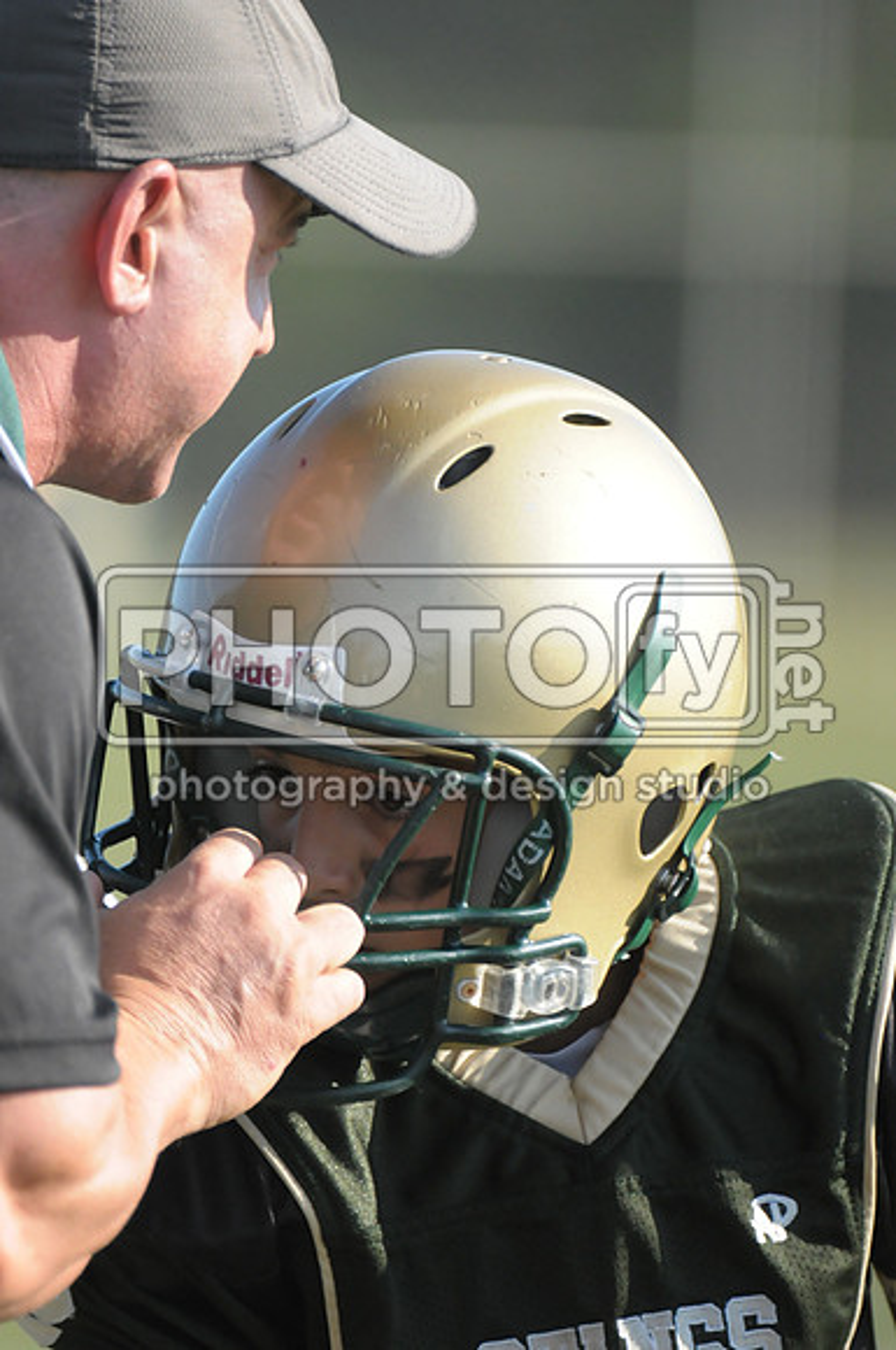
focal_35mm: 525
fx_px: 19657
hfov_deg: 2.6
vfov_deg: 3.9
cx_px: 448
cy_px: 675
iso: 1600
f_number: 4
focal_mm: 350
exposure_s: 1/5000
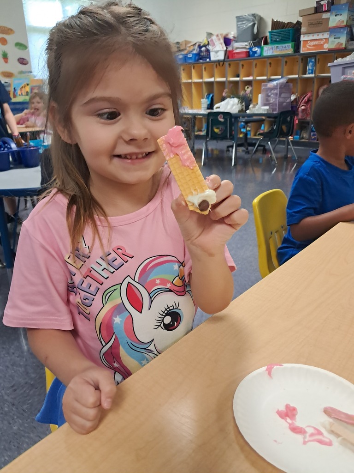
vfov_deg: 65.3
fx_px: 368
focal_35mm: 27
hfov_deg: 51.4
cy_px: 236
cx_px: 177
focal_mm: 4
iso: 640
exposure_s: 1/60
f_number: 1.8
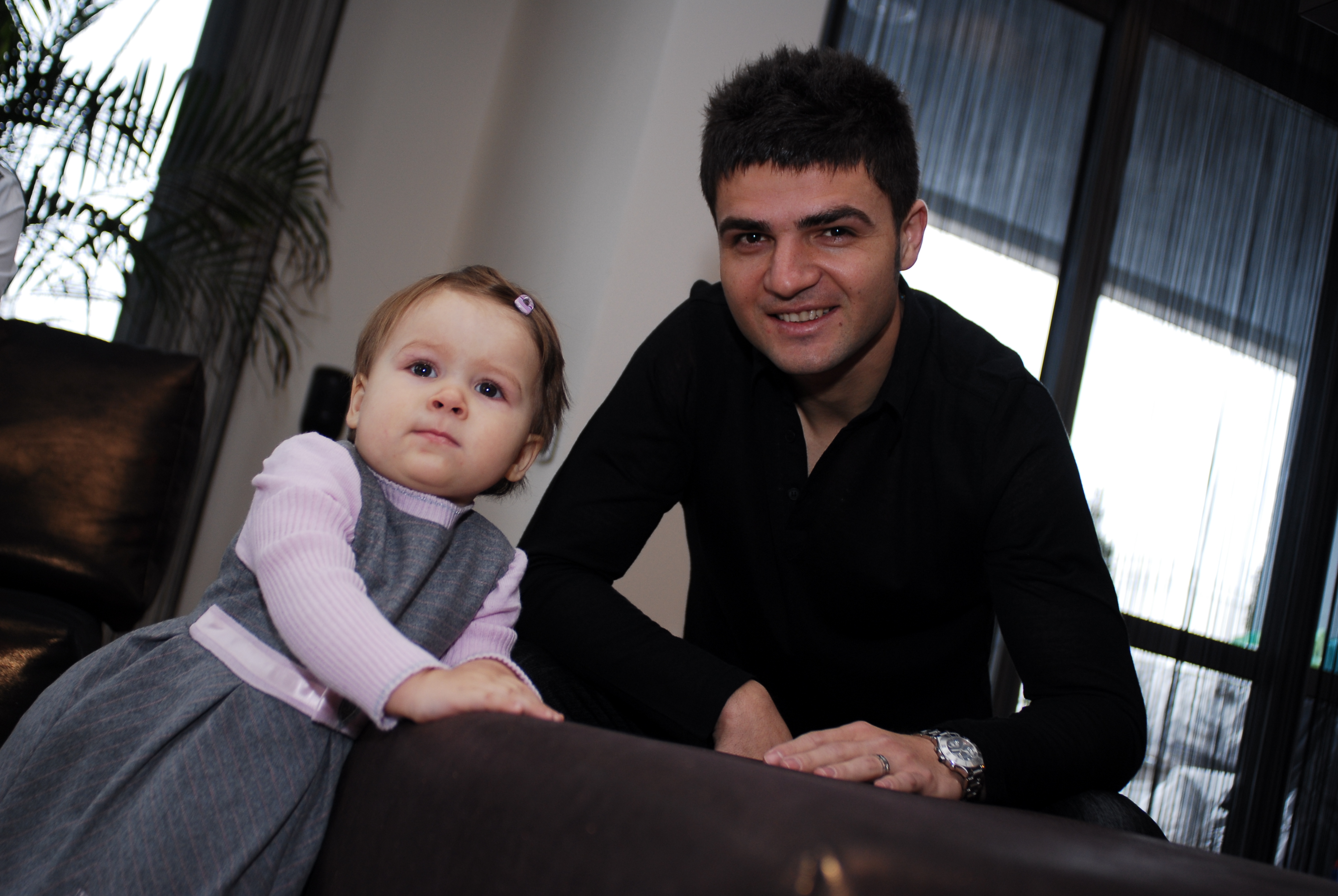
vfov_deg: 32.0
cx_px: 669
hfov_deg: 46.3
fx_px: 1563
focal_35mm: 42
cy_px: 448
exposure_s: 1/80
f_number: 3.2
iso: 200
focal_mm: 28
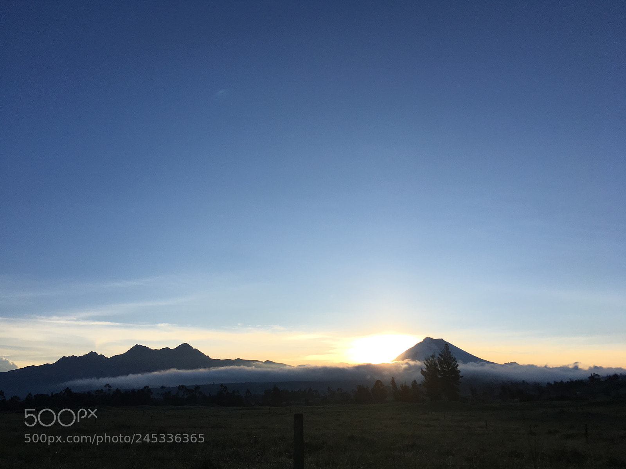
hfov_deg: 61.7
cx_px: 313
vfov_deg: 48.2
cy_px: 234
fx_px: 524
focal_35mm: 29
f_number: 2.2
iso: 25
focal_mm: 4.15
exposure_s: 1/1479
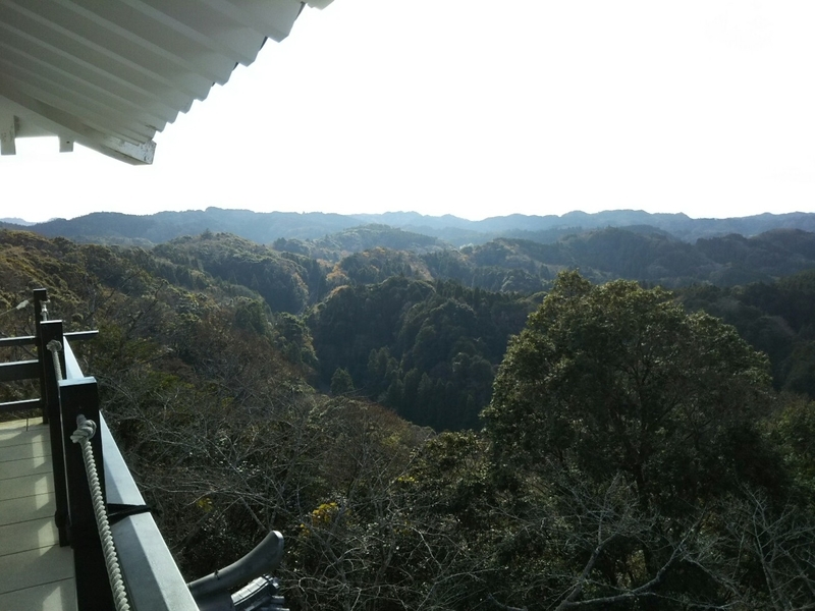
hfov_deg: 60.0
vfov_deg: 46.8
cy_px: 306
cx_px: 408
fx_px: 706
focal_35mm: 30
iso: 25
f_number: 2.2
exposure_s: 1/597
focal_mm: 4
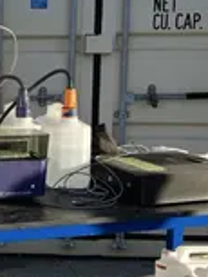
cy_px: 123
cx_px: -51
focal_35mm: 68
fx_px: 544
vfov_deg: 28.5
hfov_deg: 20.1
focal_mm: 5.1
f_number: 1.6
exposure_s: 1/2632
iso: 50
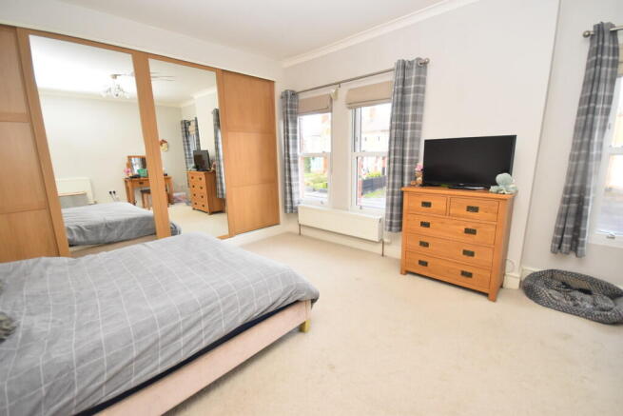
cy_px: 208
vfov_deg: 77.4
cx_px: 312
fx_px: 260
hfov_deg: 100.4
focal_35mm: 15
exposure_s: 1/125
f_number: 4
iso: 900
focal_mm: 10
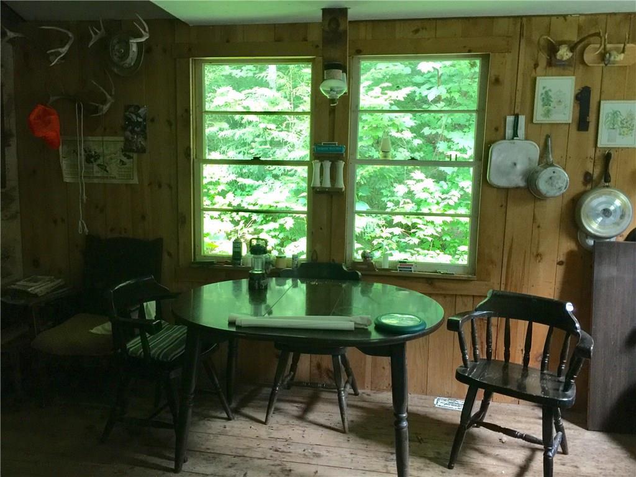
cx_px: 318
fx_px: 533
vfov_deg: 48.2
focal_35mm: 29
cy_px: 238
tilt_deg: -8.3
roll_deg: -2.7
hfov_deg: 61.7
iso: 125
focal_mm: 4.15
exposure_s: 1/15
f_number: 2.2
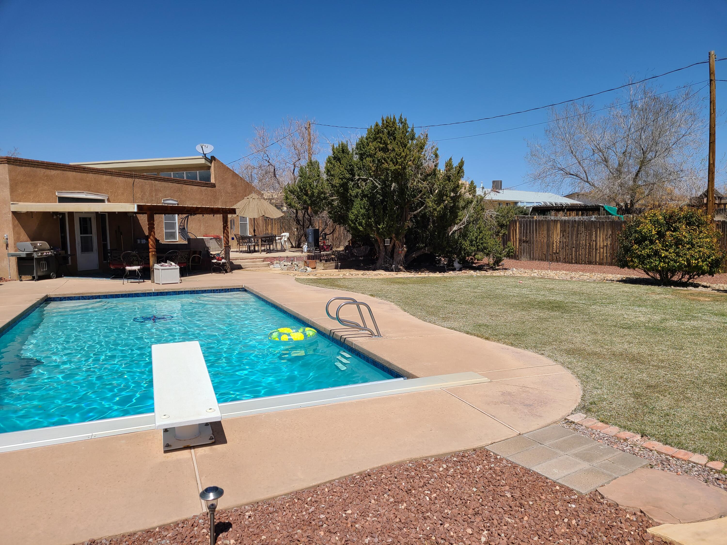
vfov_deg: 53.1
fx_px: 546
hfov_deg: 67.3
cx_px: 364
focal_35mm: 26
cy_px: 272
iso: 40
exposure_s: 1/3892
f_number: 1.8
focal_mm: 5.4
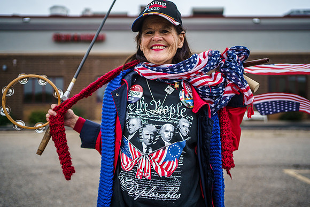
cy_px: 104
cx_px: 155
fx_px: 307
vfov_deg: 37.2
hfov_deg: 53.6
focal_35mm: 36
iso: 400
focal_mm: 35
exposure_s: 1/2000
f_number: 2
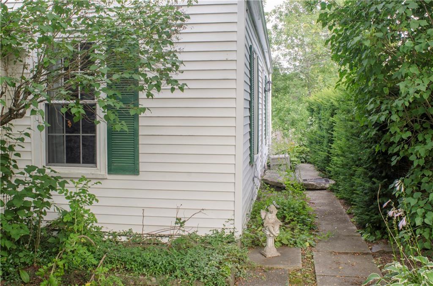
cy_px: 143
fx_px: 432
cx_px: 216
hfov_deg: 53.3
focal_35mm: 36
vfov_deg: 36.7
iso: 200
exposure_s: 1/10
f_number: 13
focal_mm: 24
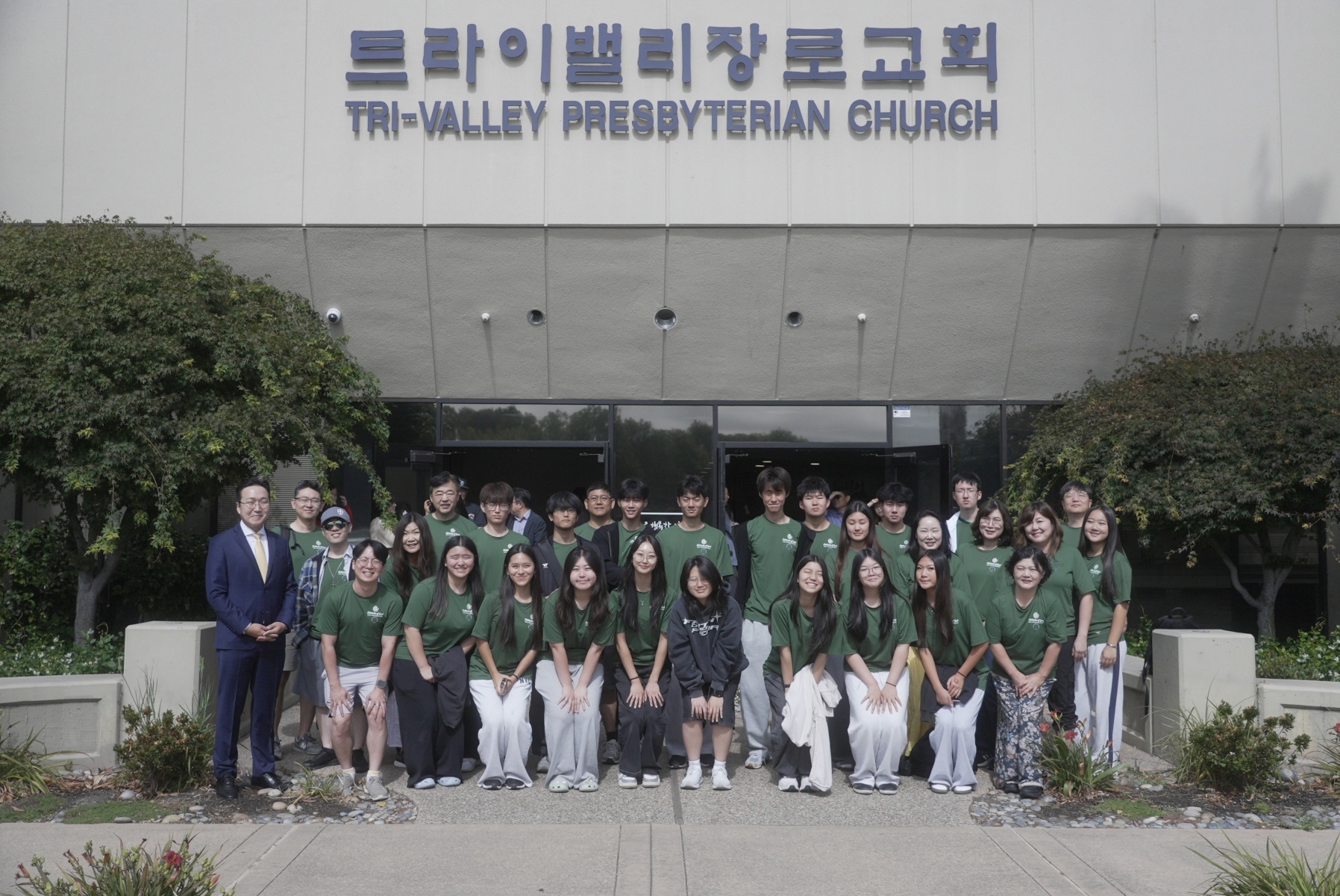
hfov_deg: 57.2
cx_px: 670
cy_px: 448
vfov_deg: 40.0
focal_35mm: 33
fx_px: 1229
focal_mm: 33
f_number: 4
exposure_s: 1/200
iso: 1250
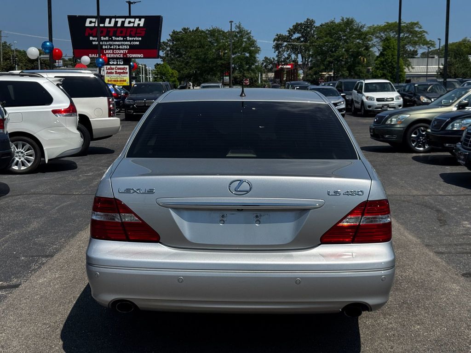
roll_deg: -0.3
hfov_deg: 39.7
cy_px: 176
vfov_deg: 30.3
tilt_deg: -7.4
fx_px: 653
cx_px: 236
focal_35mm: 48
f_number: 1.78
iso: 64
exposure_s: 1/7092
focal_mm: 6.76
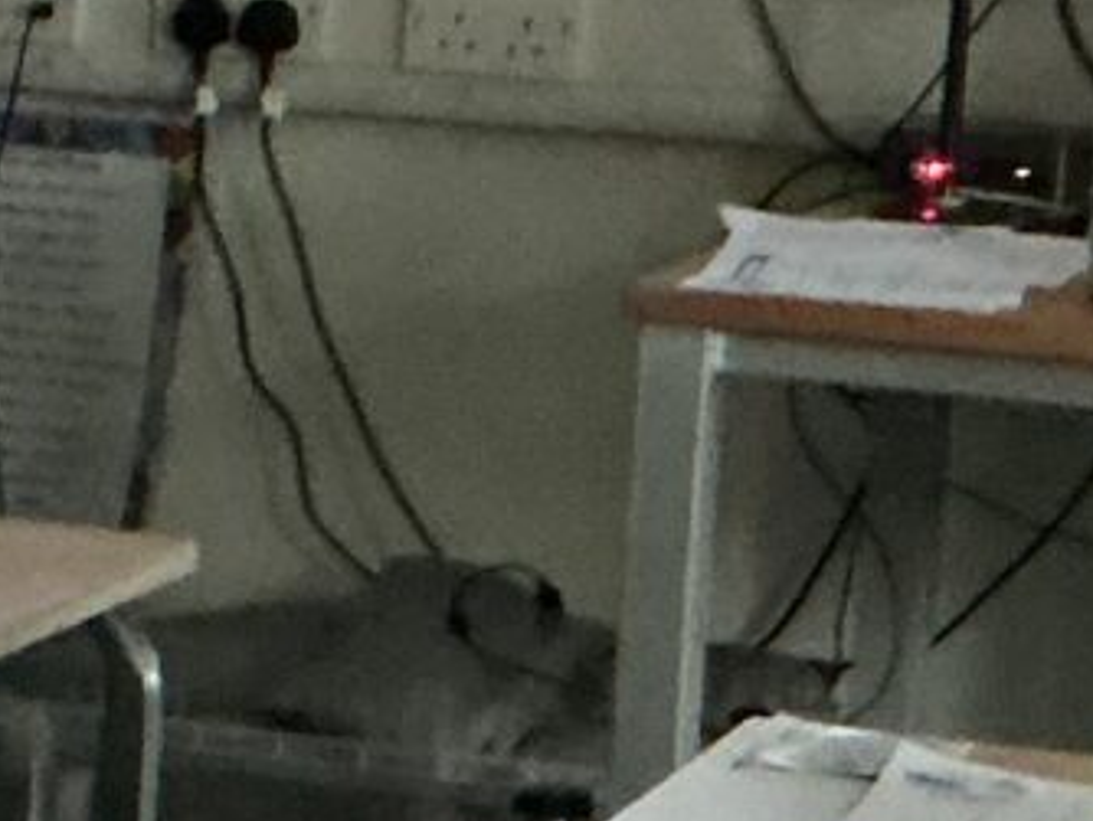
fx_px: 7015
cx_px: -1116
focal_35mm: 222
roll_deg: -1.0
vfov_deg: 6.7
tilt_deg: -11.4
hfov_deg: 8.4
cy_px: 599
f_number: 1.8
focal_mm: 3
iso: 320
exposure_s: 1/40
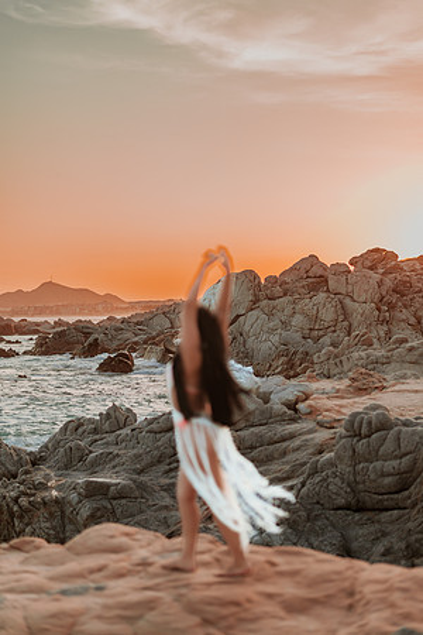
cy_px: 318
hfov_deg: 23.4
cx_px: 212
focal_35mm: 58
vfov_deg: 34.5
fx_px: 1022
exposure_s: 1/1600
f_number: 1.4
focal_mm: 58
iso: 100
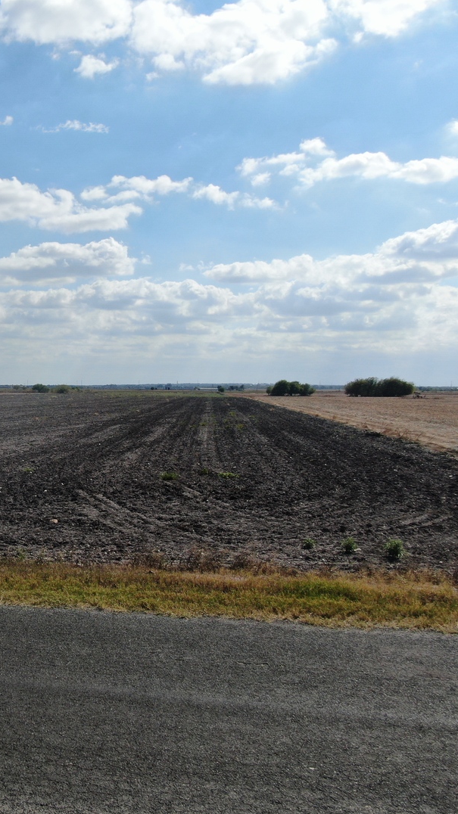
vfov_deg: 56.6
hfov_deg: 31.8
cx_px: 32
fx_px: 756
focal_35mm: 35
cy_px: 408
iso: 110
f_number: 2.8
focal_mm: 4.39
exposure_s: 1/2500
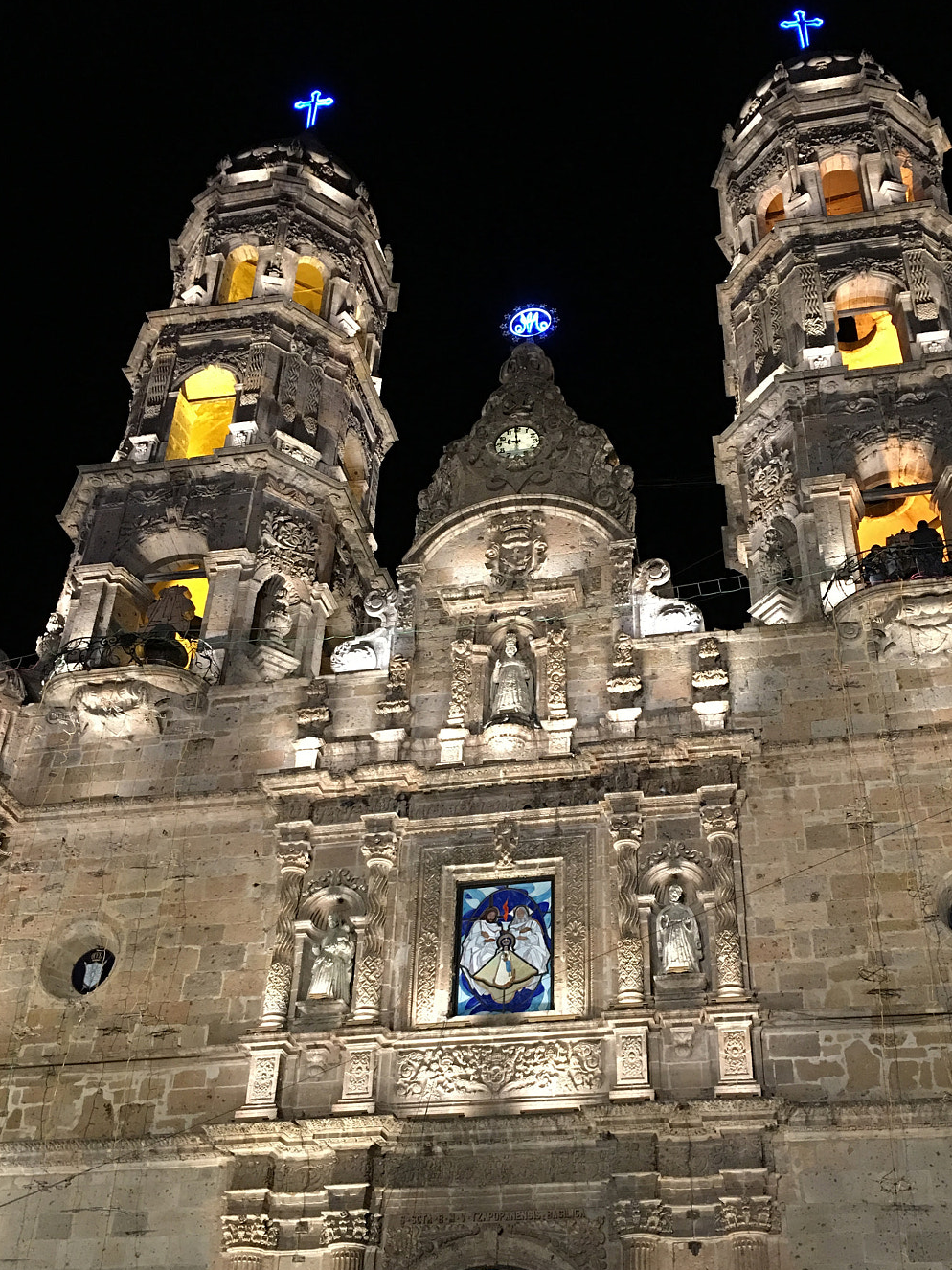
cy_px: 760
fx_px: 1284
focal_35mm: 35
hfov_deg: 40.6
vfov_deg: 52.3
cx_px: 555
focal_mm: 4.15
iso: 100
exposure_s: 1/8
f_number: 2.2
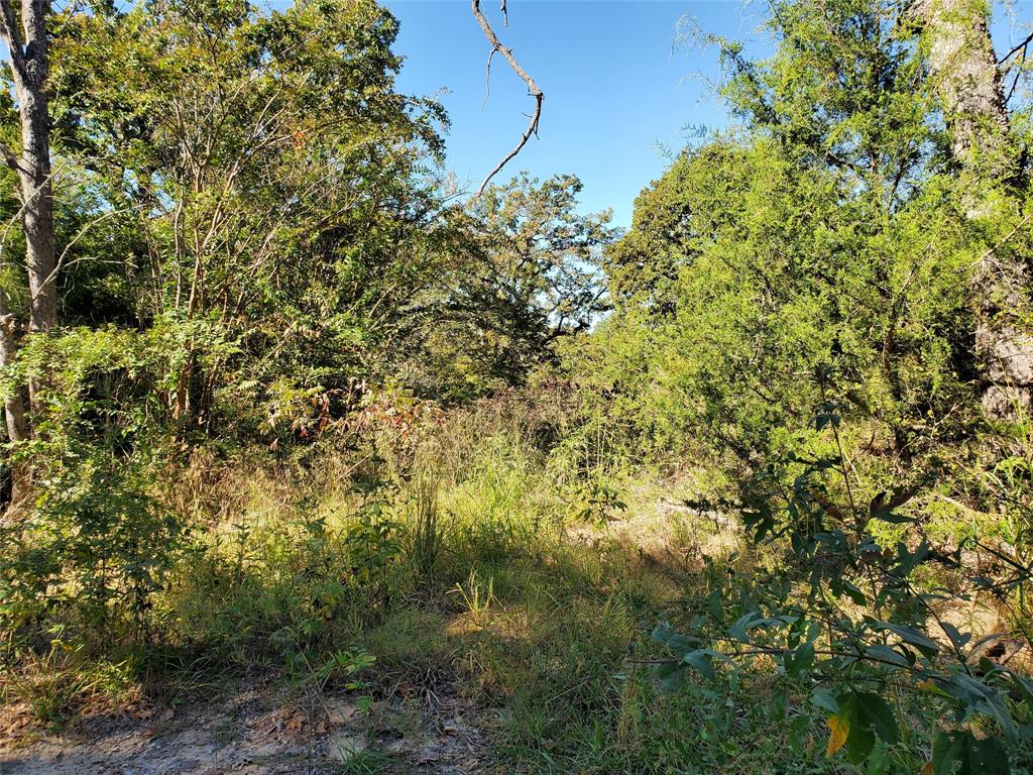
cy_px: 388
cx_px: 516
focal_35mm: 26
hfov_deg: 67.3
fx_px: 776
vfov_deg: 53.1
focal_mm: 4.3
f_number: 2.4
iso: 50
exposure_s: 1/547
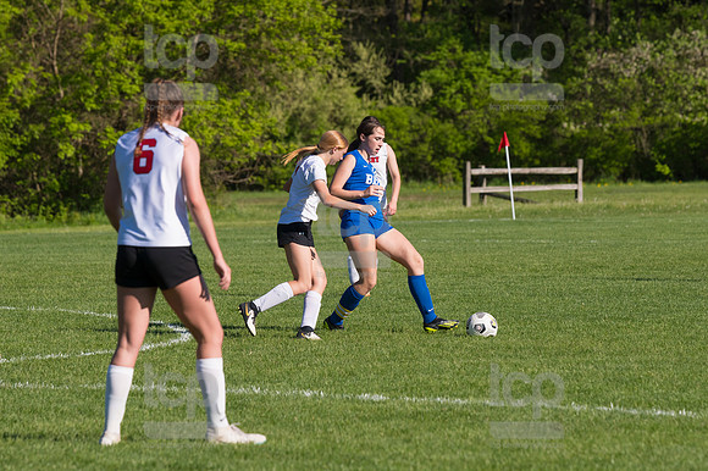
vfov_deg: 4.7
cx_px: 354
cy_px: 236
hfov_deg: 7.1
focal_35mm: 292
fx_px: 5739
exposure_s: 1/1600
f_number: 5.6
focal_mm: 195
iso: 250
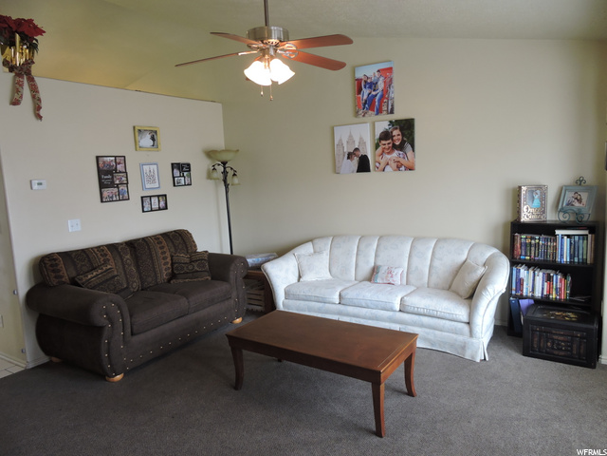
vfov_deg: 56.8
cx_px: 304
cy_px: 228
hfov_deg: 71.6
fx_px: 421
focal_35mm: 24
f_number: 3.3
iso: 200
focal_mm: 4.3
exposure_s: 1/30
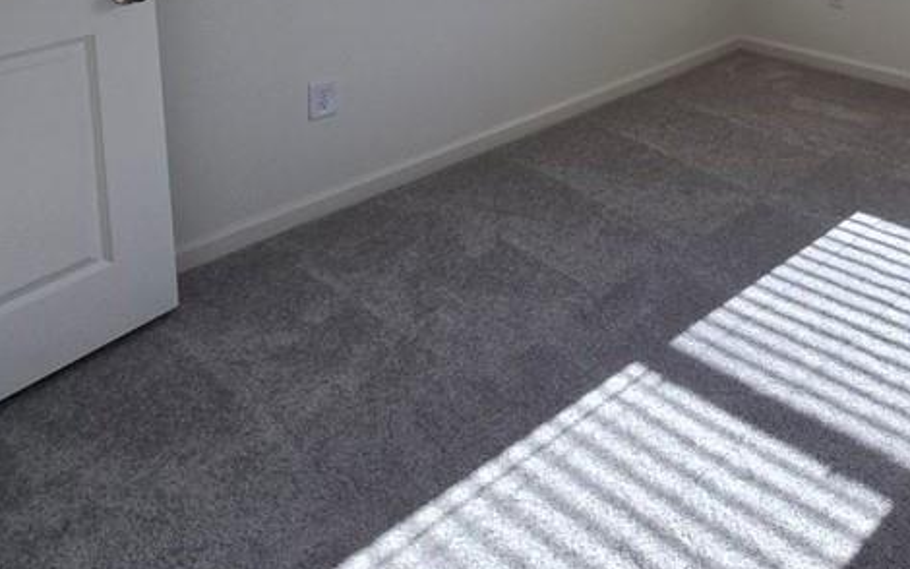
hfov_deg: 50.6
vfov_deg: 32.6
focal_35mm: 30
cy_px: -151
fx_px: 744
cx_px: 912
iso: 50
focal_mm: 2.2
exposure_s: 1/354
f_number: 2.2
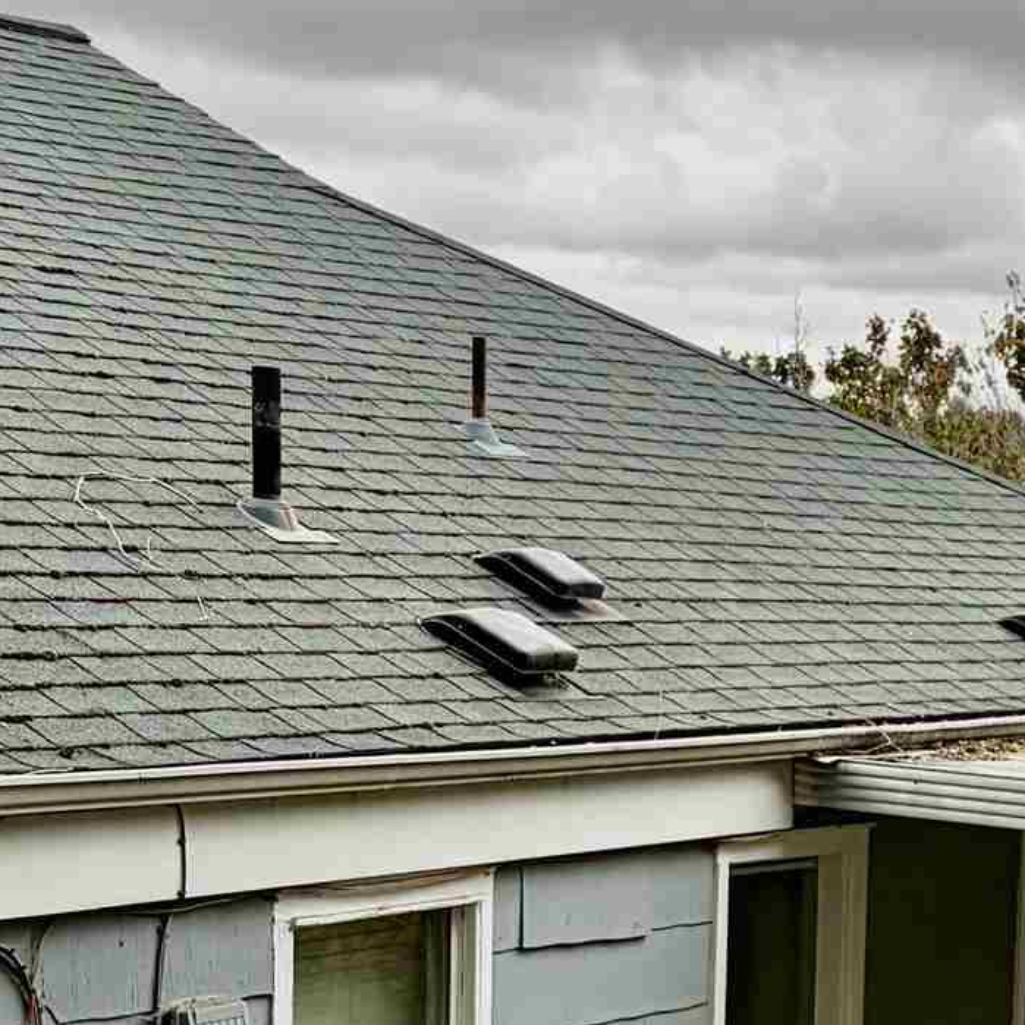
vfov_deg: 17.0
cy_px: 902
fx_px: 3384
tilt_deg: -6.1
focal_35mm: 101
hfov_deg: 16.6
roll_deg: -1.3
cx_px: 1170
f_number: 1.6
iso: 50
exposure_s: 1/1550
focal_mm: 5.96
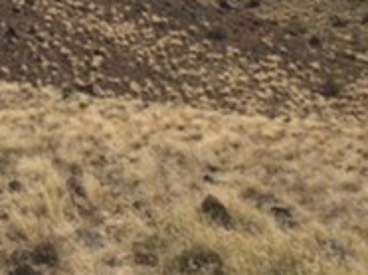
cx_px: -57
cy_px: -77
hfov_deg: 18.7
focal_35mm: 100
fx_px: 1062
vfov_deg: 14.2
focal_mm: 4.15
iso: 32
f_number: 2.2
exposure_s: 1/4405
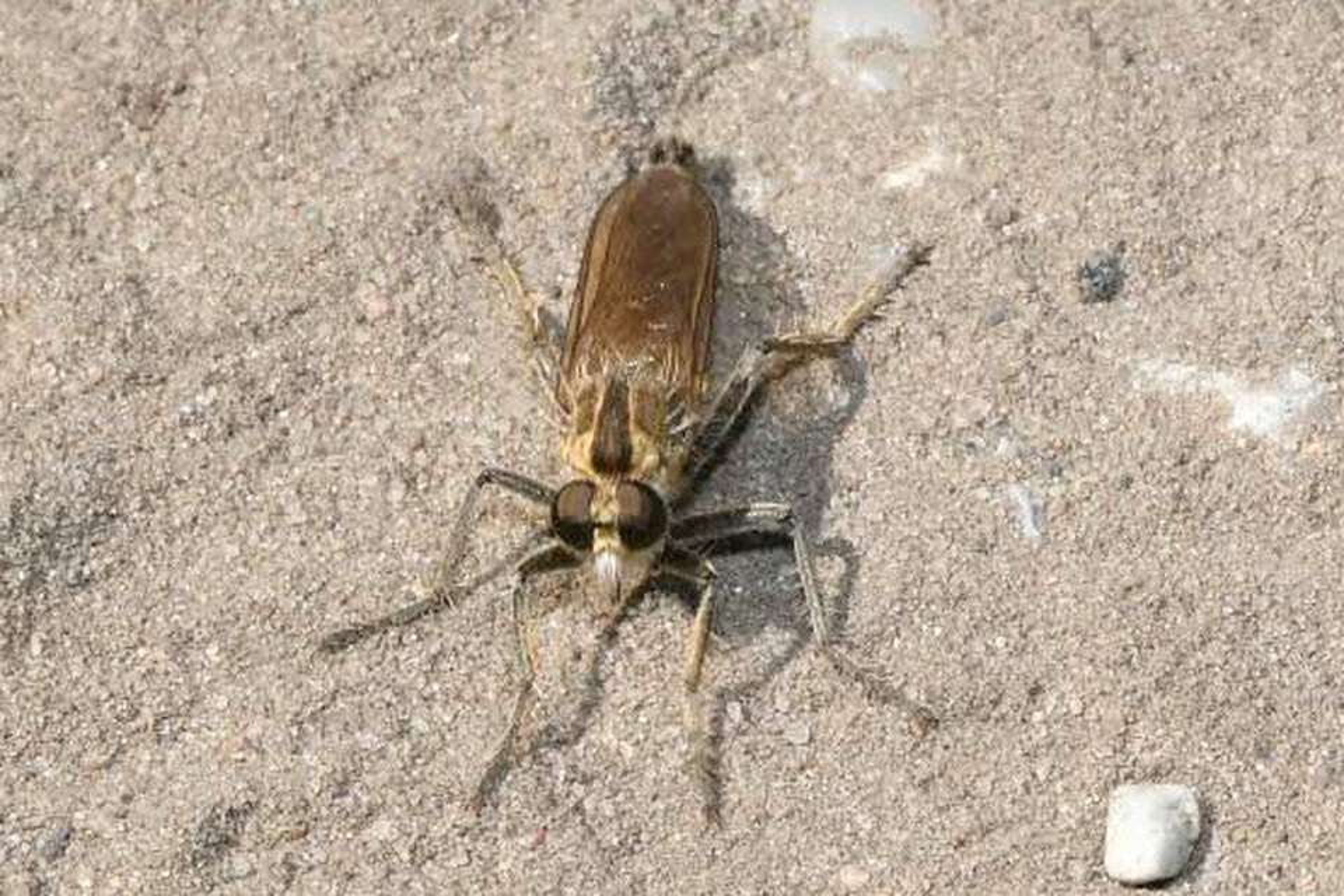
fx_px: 5880
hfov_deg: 13.0
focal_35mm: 158
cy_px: 448
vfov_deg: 8.7
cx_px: 672
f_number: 29
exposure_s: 1/60
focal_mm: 105
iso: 250
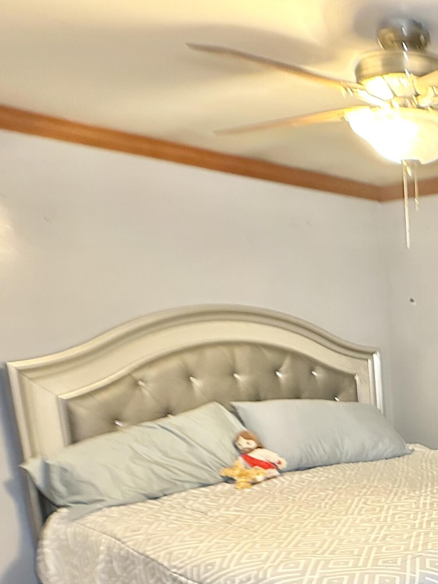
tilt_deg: -13.3
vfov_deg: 34.9
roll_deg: -0.5
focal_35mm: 53
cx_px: 573
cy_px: 476
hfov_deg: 24.1
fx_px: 894
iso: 640
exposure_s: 1/40
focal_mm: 6.86
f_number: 1.78
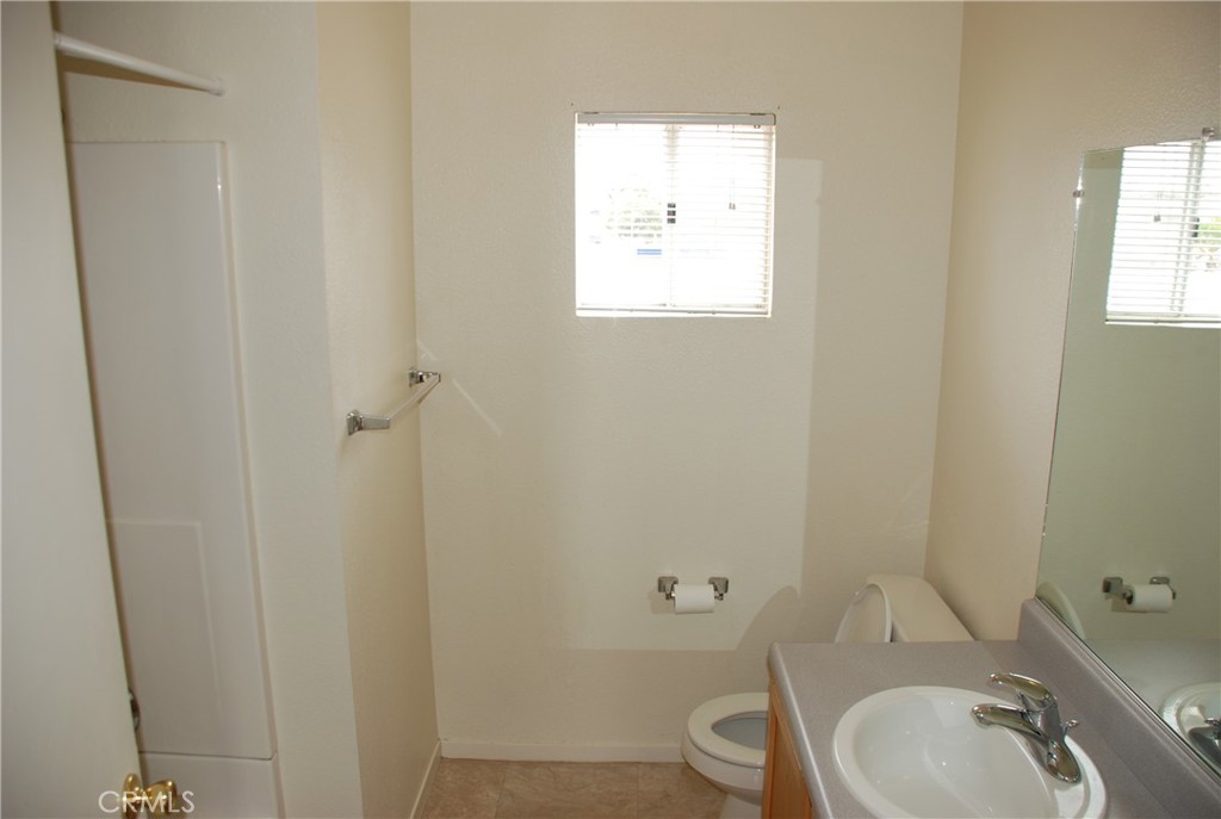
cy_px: 410
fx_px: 917
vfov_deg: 48.1
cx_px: 610
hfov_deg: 67.3
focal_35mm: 27
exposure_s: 1/60
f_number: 3.5
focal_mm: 18
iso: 200
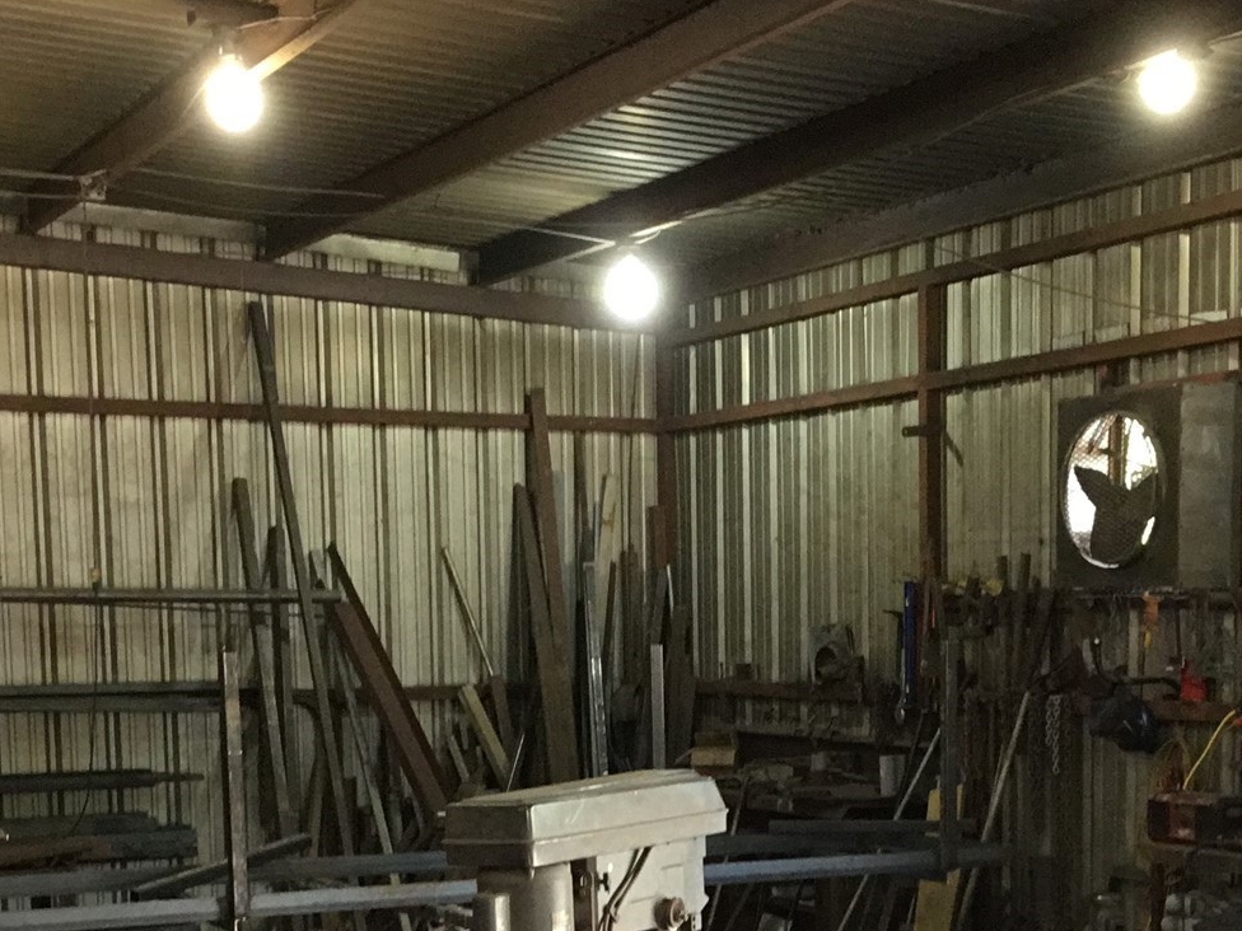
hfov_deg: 31.6
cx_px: 725
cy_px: 848
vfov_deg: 23.4
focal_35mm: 61
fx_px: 2189
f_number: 2.4
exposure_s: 1/30
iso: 160
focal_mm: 3.3
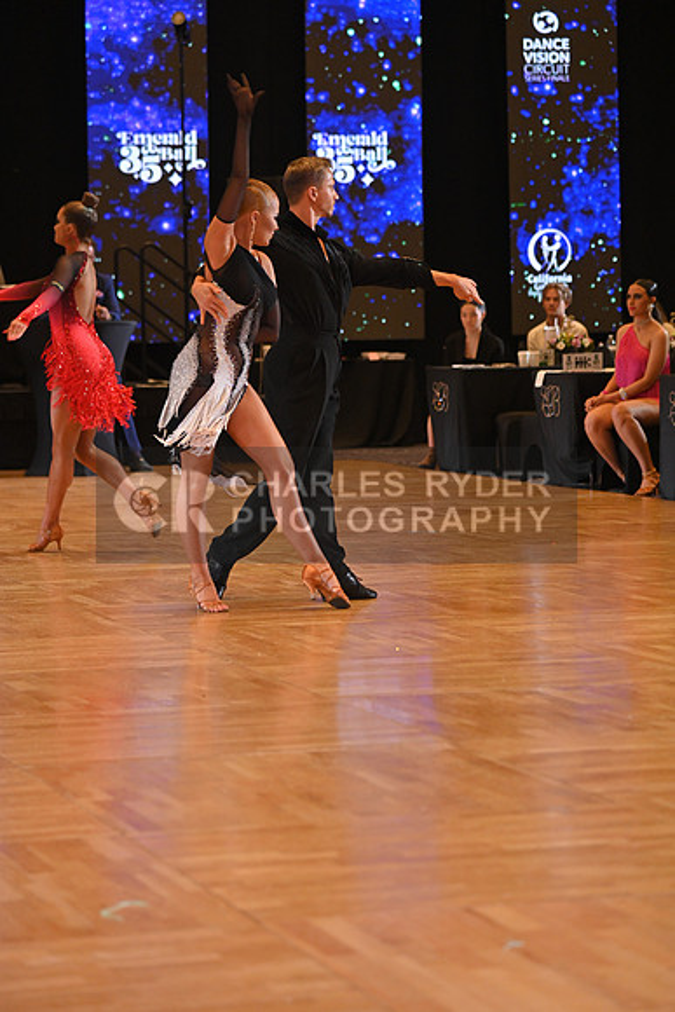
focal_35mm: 120
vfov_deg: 17.1
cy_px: 506
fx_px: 3373
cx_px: 338
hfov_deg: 11.4
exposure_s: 1/400
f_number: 4
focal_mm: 120
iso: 1600
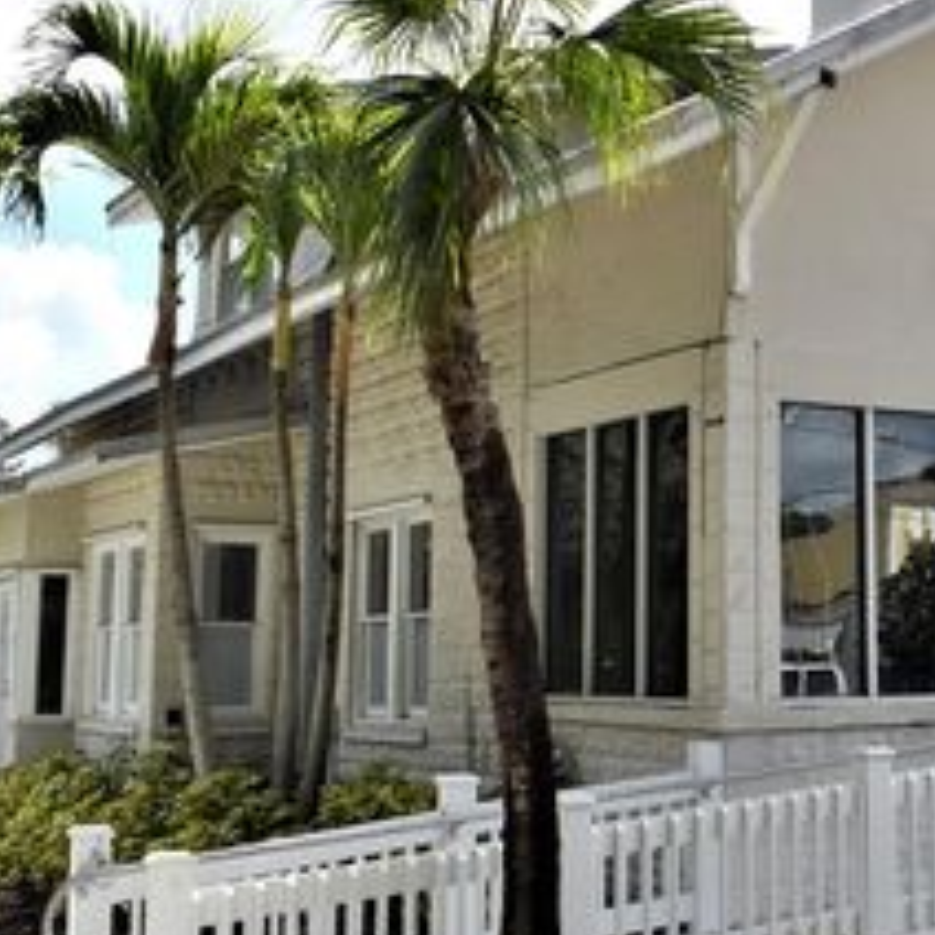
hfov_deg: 25.6
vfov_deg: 27.2
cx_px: 984
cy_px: 320
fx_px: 1925
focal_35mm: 63
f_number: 13
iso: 100
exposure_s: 1/200
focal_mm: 21
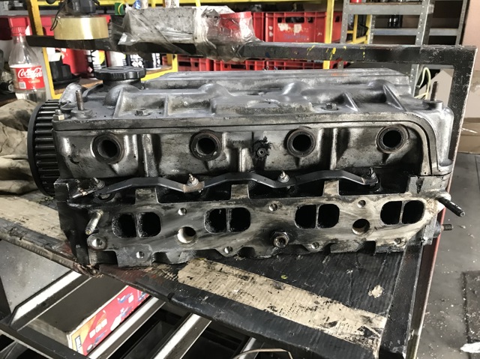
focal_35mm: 28
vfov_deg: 49.7
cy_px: 180
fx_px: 388
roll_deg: +0.0
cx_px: 240
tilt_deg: -22.0
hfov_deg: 63.5
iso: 80
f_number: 1.8
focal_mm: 3.99
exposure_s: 1/17
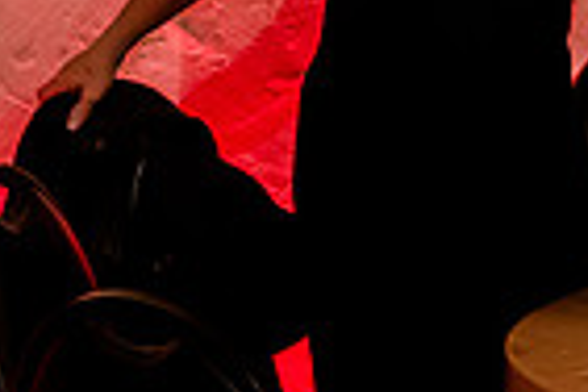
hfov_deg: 7.9
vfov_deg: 5.2
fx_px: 4263
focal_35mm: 261
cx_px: 548
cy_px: -178
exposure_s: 1/200
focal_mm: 52
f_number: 2.8
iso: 5000
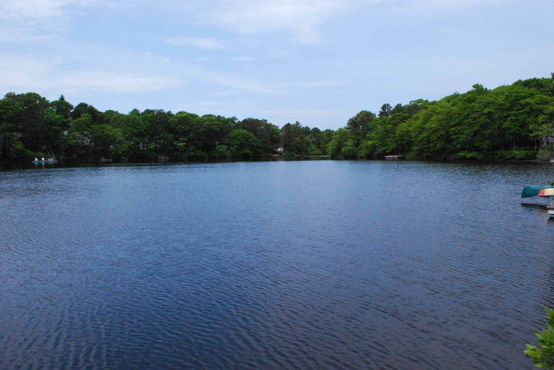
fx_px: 415
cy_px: 185
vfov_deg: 47.9
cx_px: 277
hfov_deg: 67.4
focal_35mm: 27
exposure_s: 1/800
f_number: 14
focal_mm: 18
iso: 1600
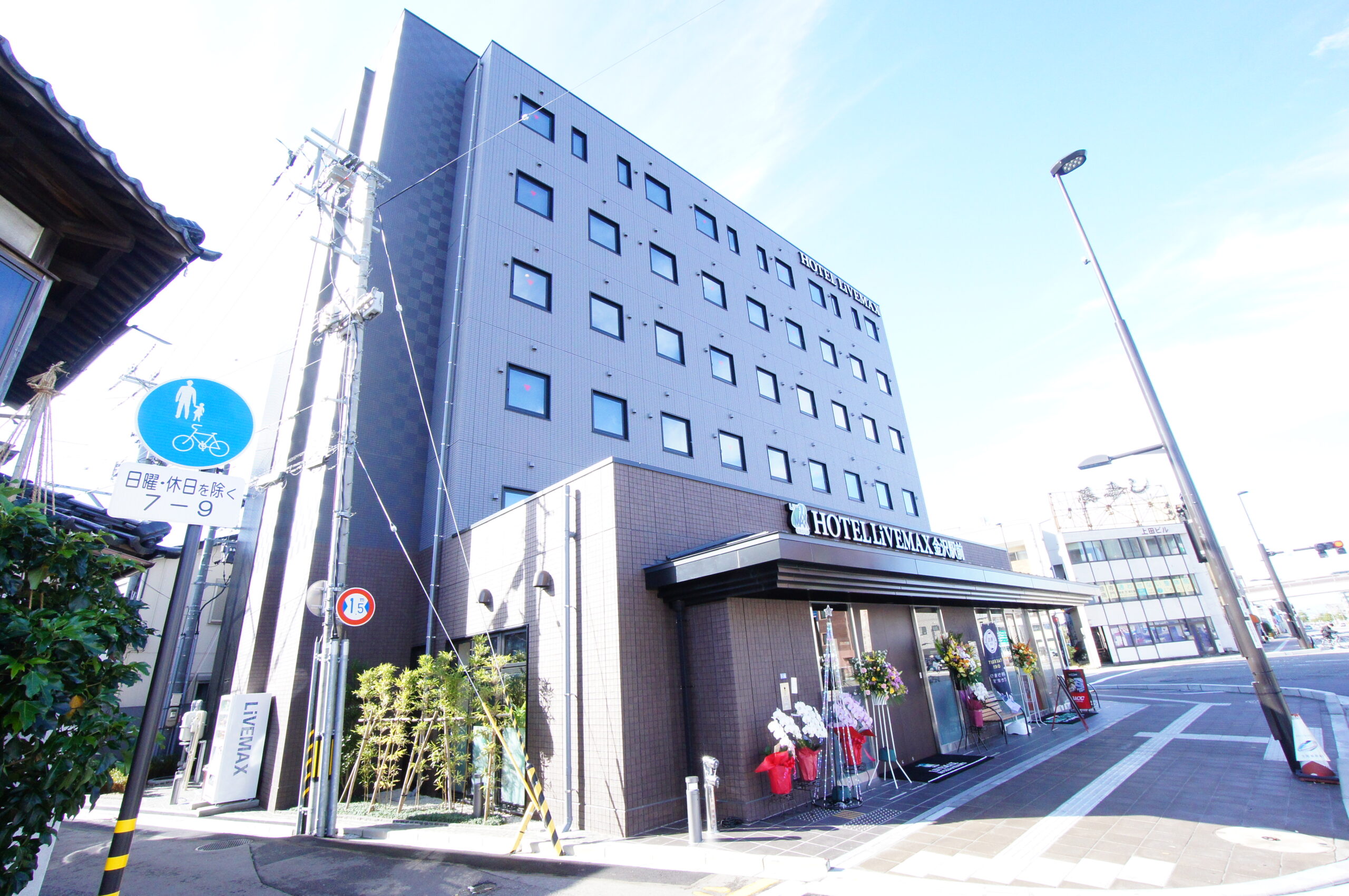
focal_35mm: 15
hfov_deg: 100.5
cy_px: 448
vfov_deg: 77.2
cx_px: 674
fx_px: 561
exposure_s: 1/320
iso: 1600
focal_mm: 10
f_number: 10
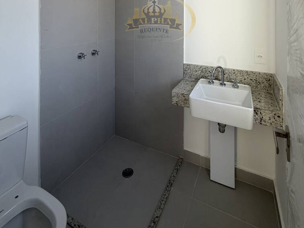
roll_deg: -0.3
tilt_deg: -0.2
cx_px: 160
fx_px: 176
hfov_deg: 81.7
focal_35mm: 20
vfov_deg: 56.3
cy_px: 20
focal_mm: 2.22
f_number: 2.2
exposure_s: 1/121
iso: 100
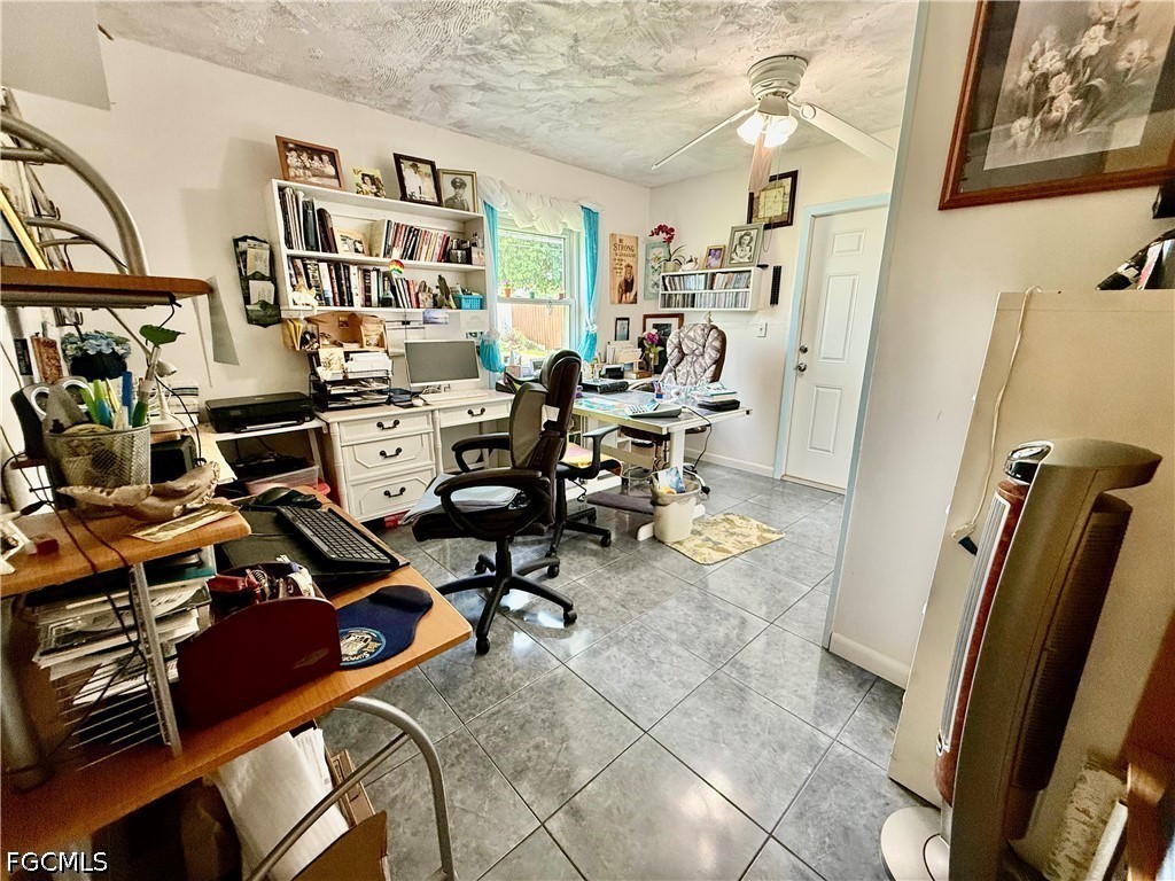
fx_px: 475
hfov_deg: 102.1
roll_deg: -0.3
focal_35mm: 14
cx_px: 588
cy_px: 440
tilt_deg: -14.3
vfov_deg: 85.7
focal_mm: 2.22
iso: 250
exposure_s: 1/60
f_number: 2.2
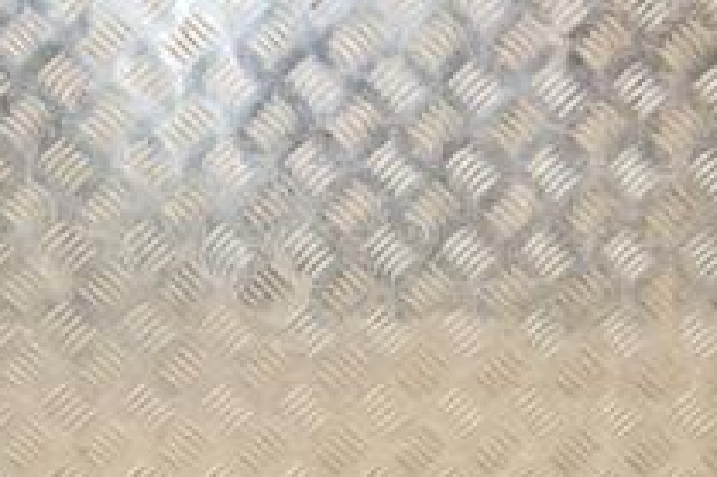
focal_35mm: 90
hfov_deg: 22.3
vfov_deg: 15.0
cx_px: 189
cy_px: 357
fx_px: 1800
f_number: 6.3
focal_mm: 21
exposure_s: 1/200
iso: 800
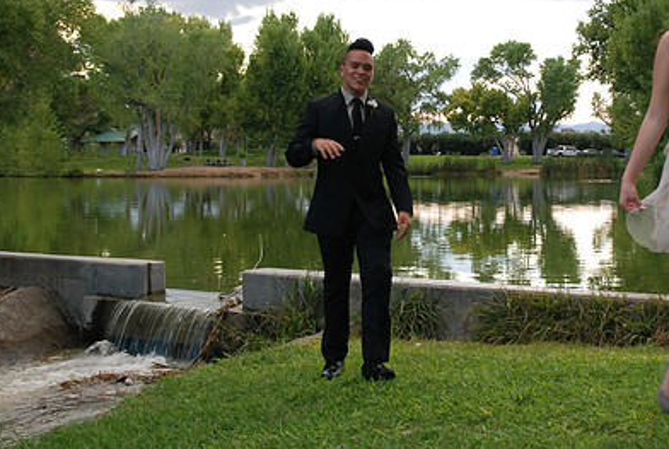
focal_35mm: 71
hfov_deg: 28.3
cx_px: 428
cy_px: 143
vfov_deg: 19.2
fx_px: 1322
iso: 400
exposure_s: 1/50
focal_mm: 32
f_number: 4.2
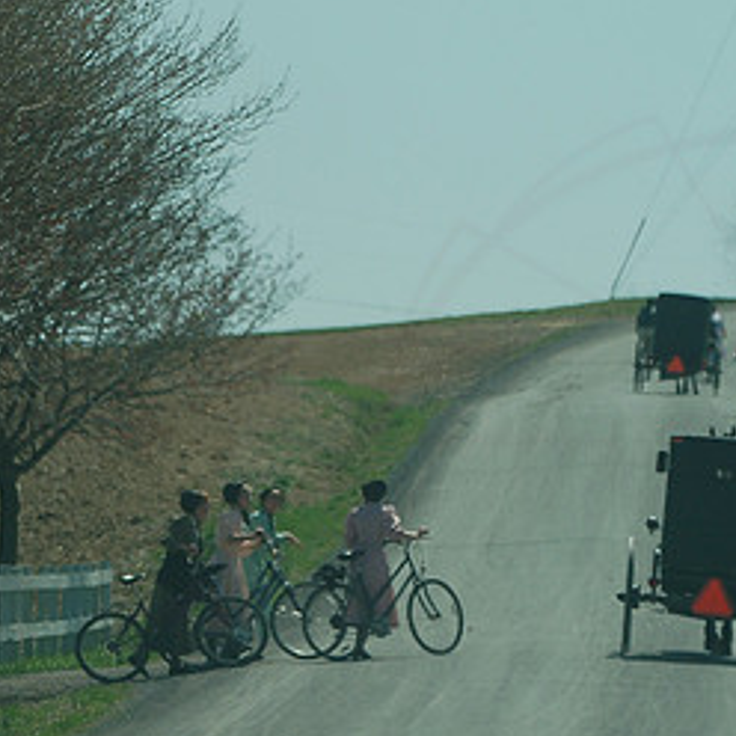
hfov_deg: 3.0
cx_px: 591
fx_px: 13952
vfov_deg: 3.0
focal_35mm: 580
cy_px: 374
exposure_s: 1/1000
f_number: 6
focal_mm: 195
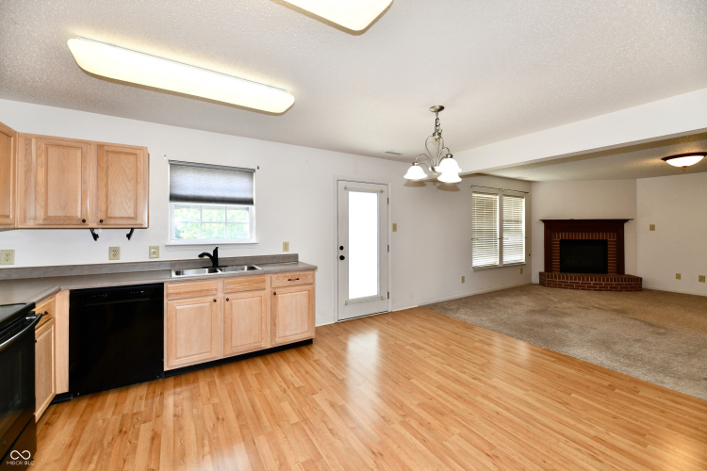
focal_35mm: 14
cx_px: 354
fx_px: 275
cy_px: 236
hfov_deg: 104.3
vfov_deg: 81.2
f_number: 6.3
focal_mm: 14
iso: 640
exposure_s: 1/100
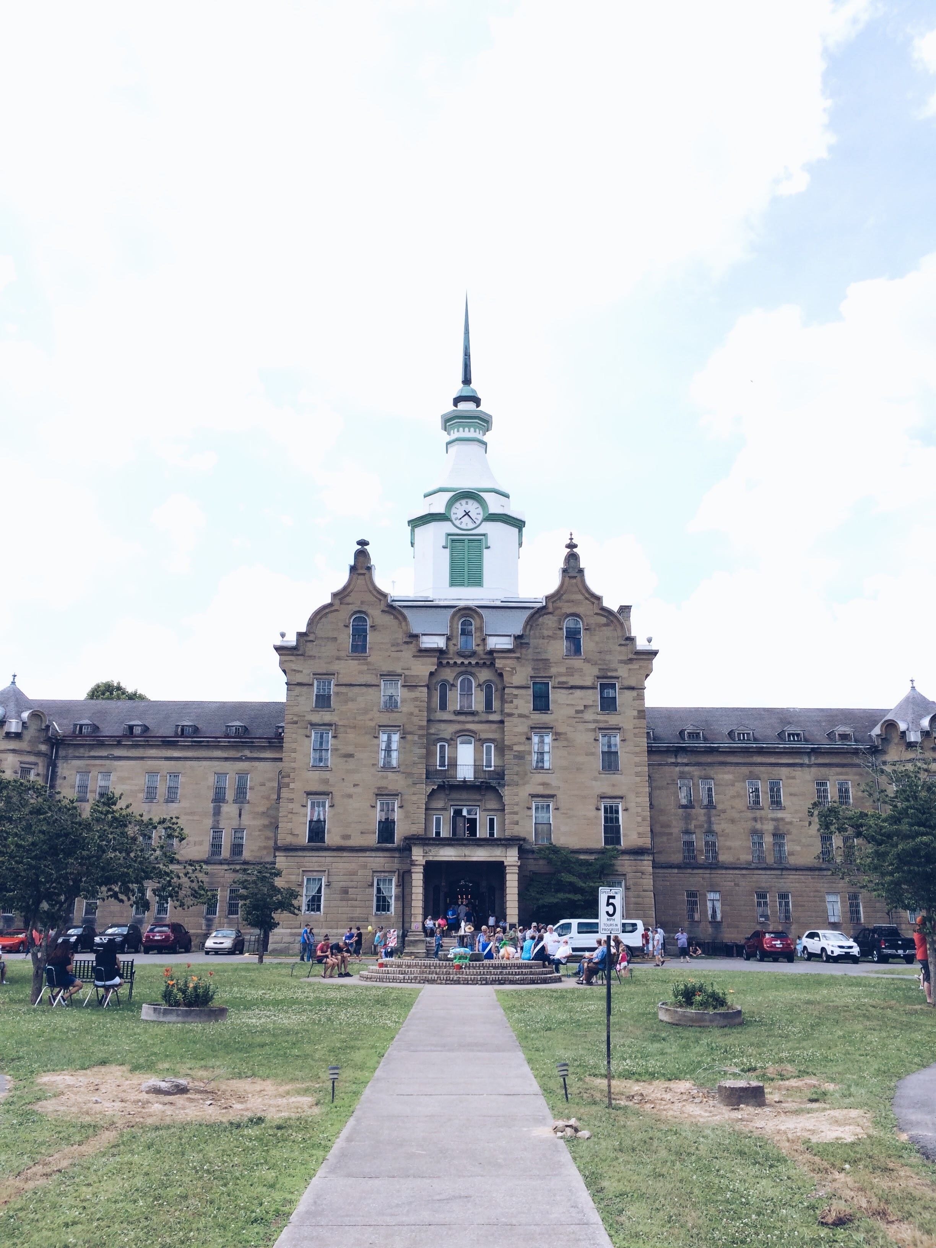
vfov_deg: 61.7
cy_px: 624
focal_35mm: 29
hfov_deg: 48.2
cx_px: 468
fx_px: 1046
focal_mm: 4.15
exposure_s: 1/805
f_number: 2.2
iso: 32
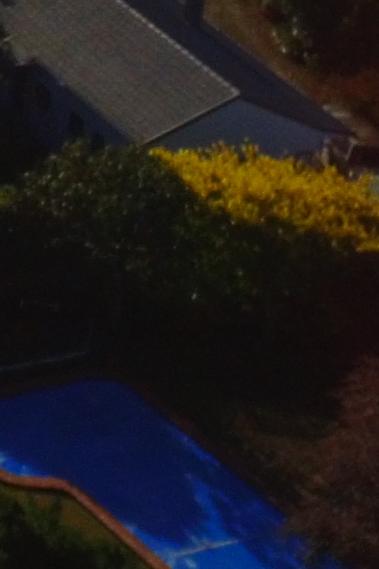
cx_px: -1308
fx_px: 2323
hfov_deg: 6.6
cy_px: -657
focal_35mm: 147
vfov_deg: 12.0
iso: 100
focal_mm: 3.61
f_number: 2.8
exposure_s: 1/2717
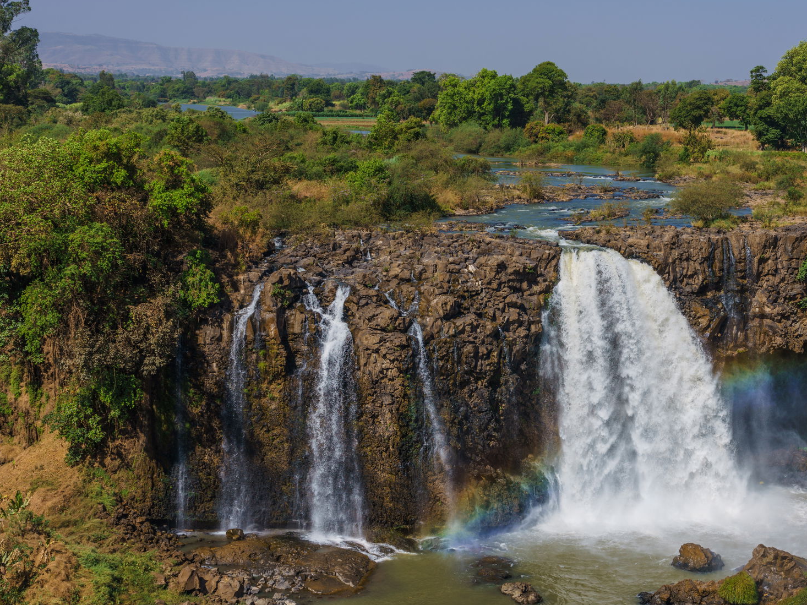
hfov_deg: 28.5
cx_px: 505
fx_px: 1585
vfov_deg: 21.6
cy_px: 337
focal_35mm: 68
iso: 50
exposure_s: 1/320
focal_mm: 54
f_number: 9
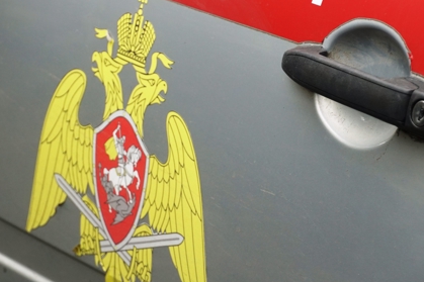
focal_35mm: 282
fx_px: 3319
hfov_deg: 7.3
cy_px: 65
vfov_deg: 4.9
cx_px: 207
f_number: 5.6
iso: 500
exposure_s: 1/200
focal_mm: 105
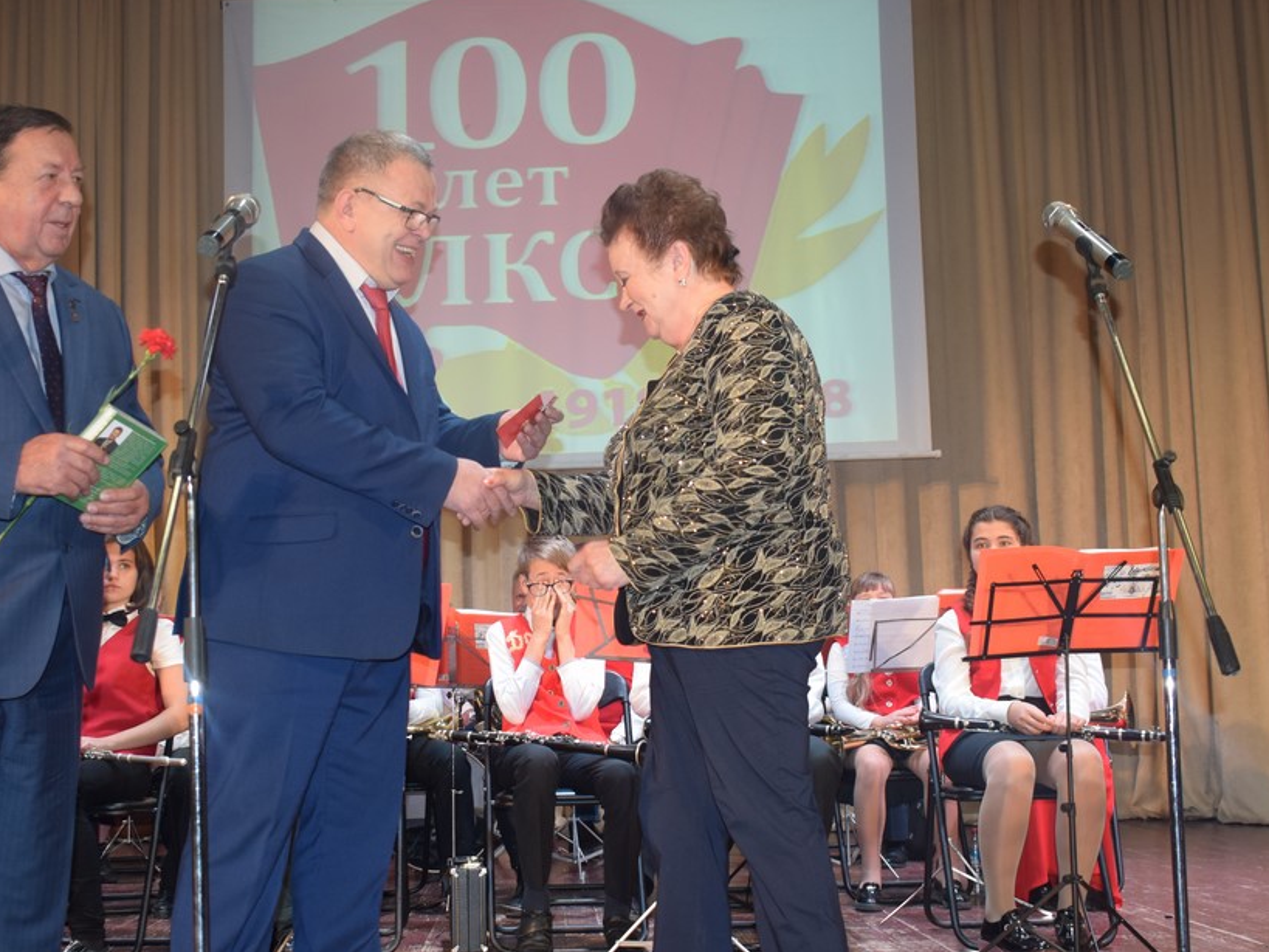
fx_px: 1711
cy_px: 533
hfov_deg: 40.6
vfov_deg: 31.0
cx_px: 567
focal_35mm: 47
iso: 800
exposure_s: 1/80
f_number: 4.5
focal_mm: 23
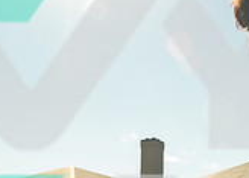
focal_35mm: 89
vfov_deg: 15.0
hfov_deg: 20.7
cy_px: 262
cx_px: 308
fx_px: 629
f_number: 5.6
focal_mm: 24
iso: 500
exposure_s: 1/200
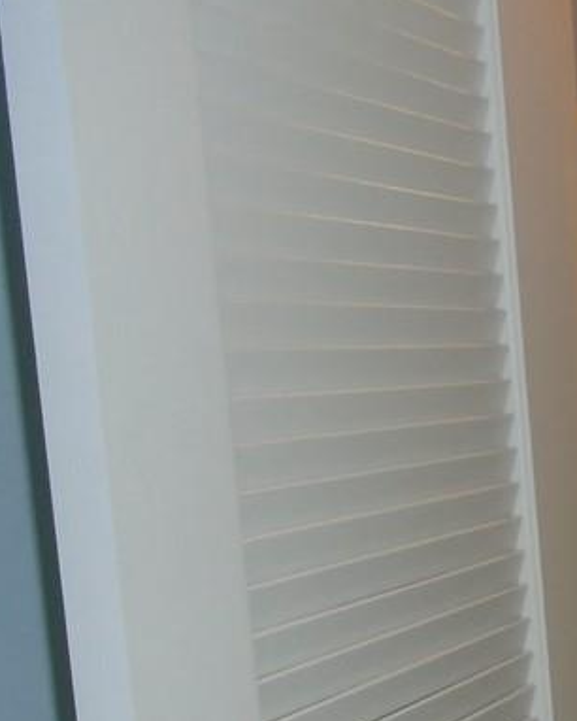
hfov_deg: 20.1
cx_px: 805
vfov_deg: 27.6
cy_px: 504
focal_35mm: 68
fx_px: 1450
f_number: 3.2
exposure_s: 1/30
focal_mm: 4.6
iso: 200
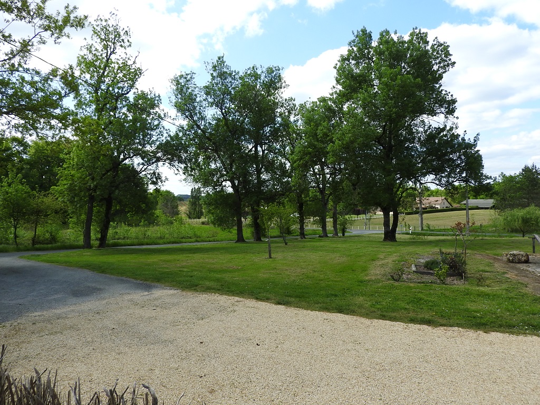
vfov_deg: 56.8
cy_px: 202
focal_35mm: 24
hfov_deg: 71.6
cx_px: 270
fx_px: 374
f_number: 3.3
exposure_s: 1/800
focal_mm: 4.3
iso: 100
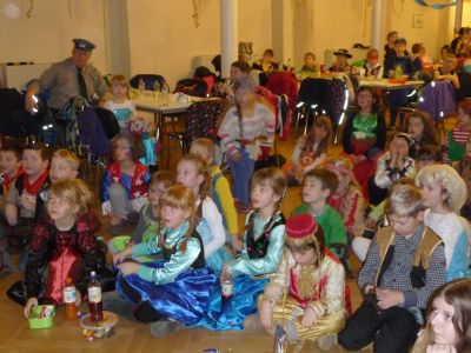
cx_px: 236
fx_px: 653
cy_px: 176
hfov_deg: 39.7
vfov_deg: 30.3
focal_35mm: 48
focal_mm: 8
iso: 640
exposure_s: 1/8
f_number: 4.2
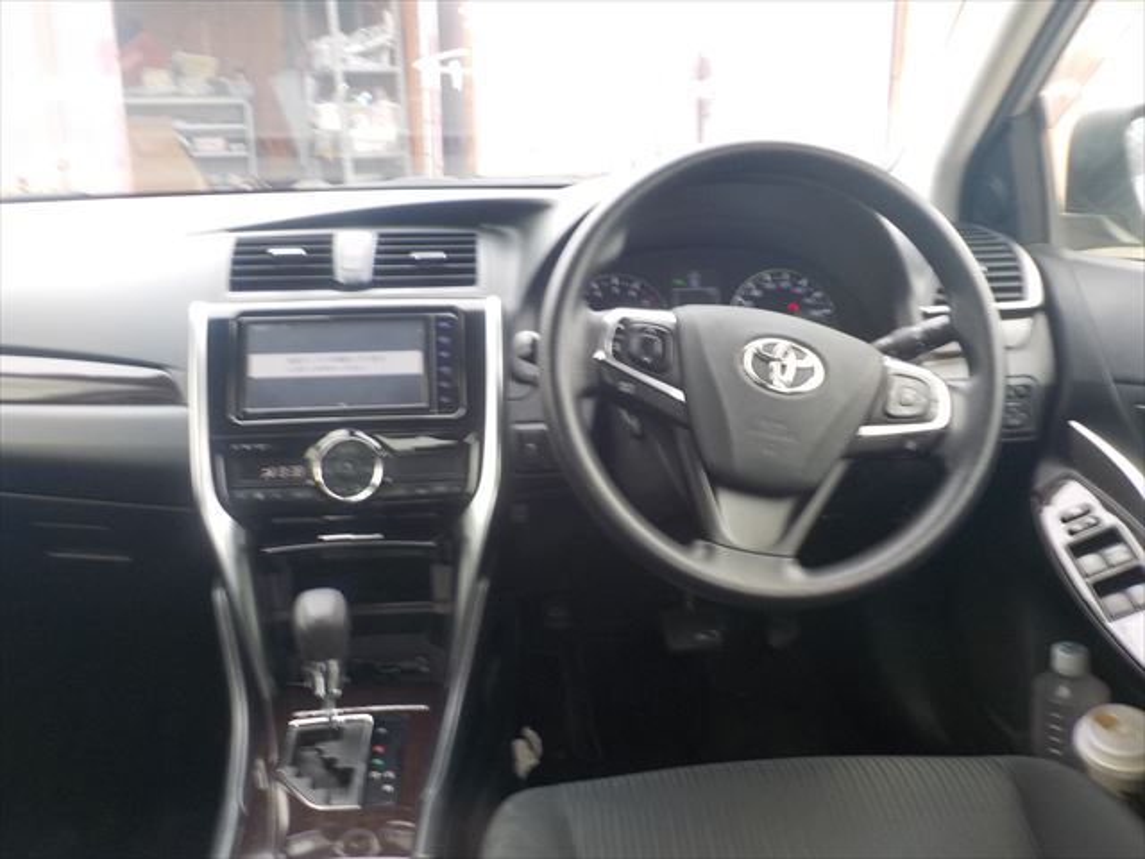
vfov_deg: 46.8
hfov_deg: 60.0
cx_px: 572
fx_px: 992
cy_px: 430
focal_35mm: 30
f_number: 3.3
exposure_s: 1/40
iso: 125
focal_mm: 4.1
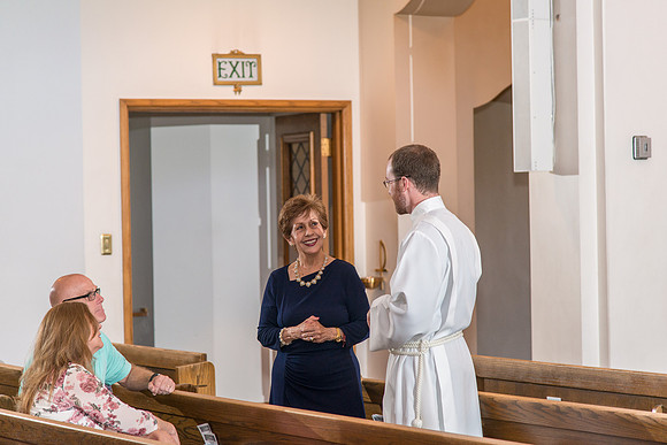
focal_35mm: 105
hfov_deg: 19.5
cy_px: 222
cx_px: 334
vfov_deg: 13.0
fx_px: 1946
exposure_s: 1/160
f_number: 4
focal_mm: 105
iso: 640
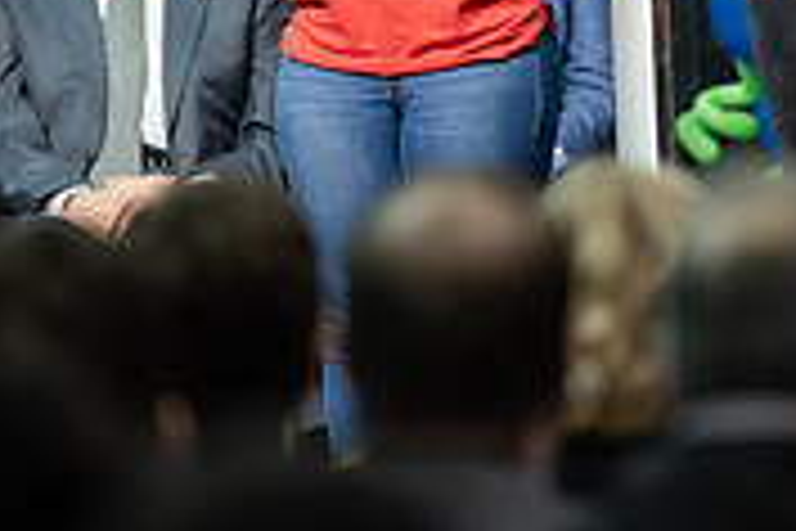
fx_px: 13022
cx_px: 792
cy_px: -241
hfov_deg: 3.5
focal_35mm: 589
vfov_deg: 2.3
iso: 1250
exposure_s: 1/200
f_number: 3.2
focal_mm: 180
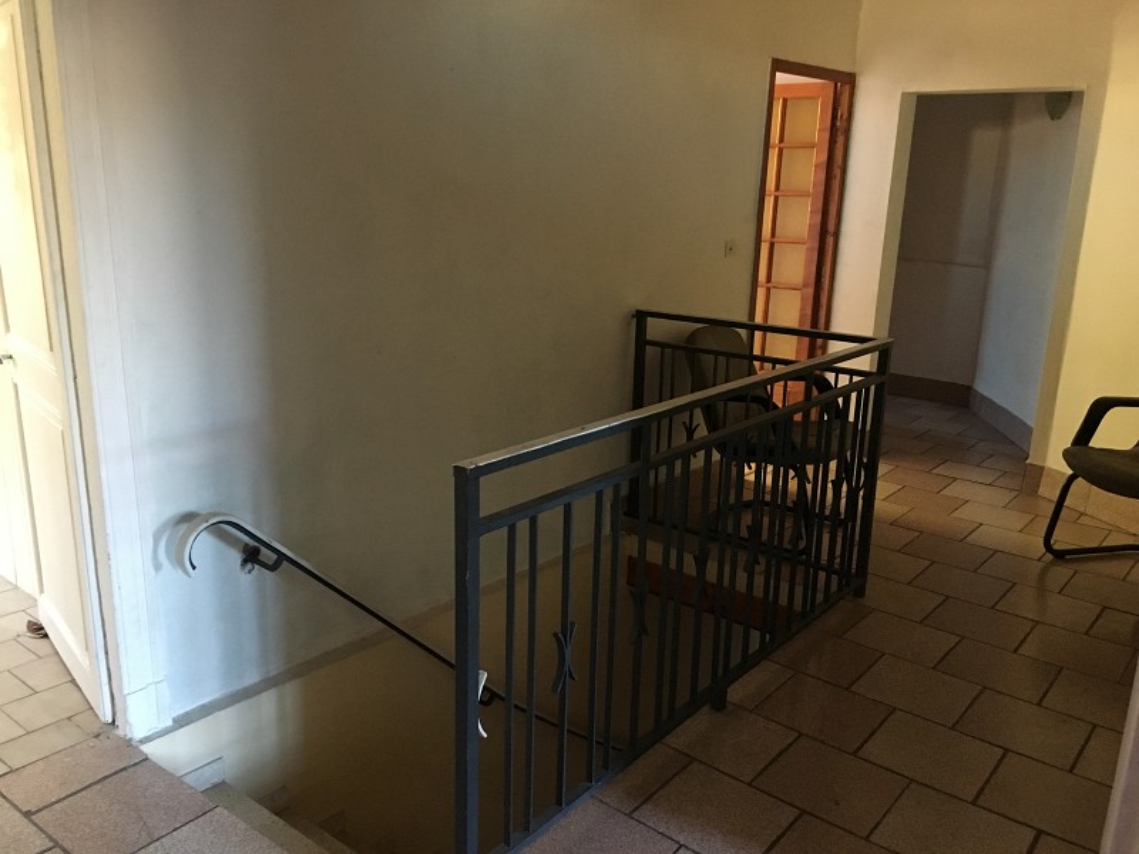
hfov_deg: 61.7
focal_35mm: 29
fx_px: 954
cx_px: 570
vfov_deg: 48.2
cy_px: 427
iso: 200
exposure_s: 1/17
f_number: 2.2
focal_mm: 4.15
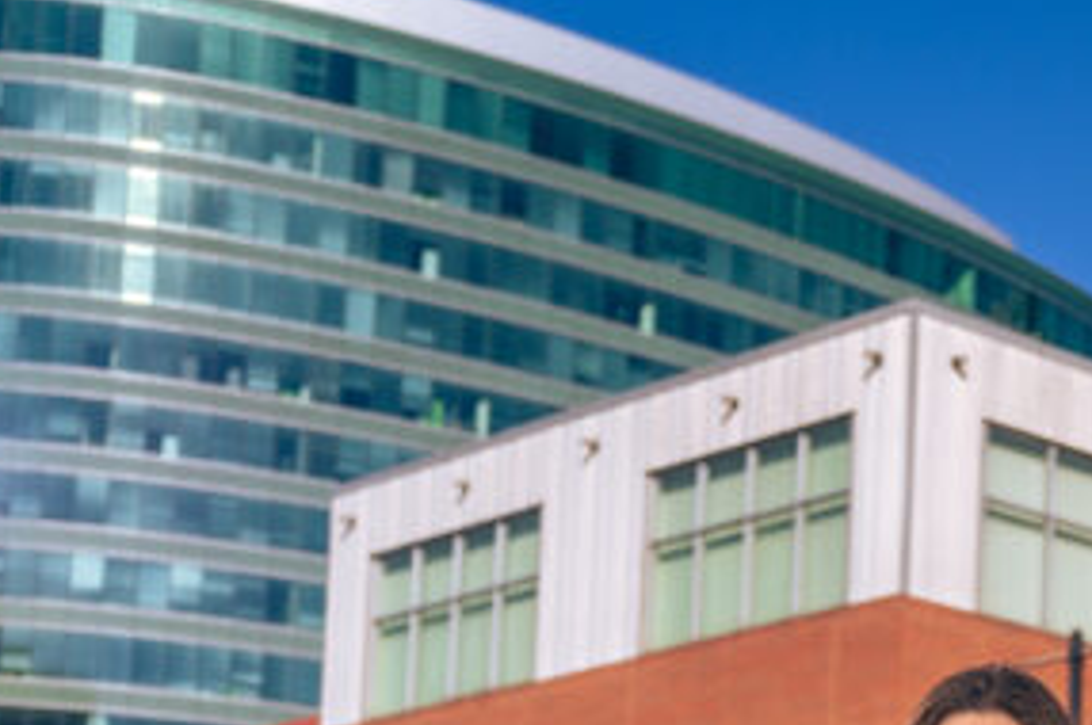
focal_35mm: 104
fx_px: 3151
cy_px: 1181
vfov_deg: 12.3
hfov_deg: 17.2
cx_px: 1775
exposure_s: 1/2000
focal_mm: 29
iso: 50
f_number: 2.8
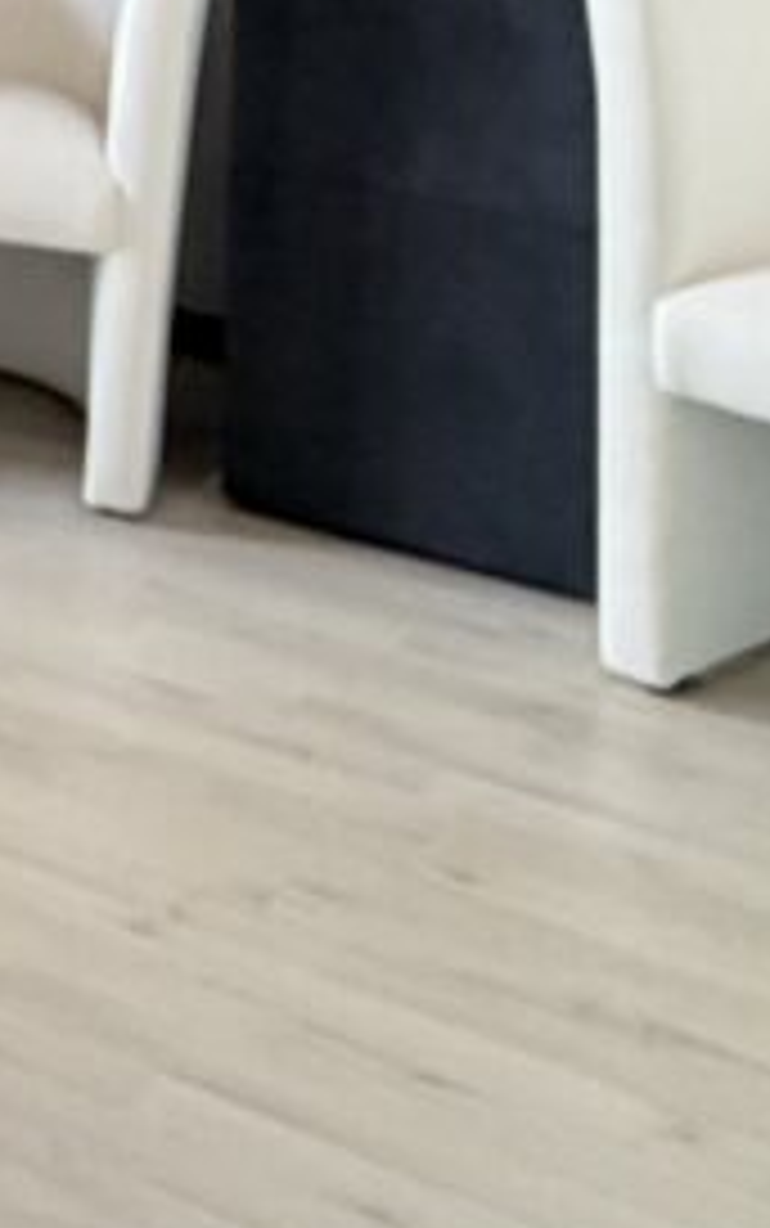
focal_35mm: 76
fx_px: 2548
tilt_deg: -4.6
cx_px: -716
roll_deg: +0.0
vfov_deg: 24.2
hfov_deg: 14.6
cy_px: -306
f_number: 2.2
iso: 200
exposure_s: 1/50
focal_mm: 2.22
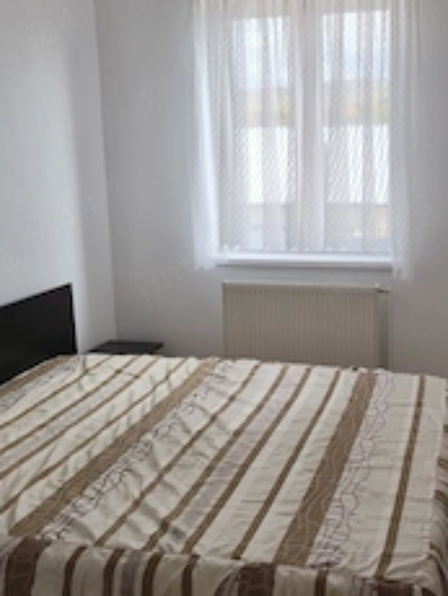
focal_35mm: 40
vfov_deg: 46.7
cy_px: 282
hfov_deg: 35.5
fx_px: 689
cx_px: 311
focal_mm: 6.57
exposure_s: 1/494
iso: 100
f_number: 1.6
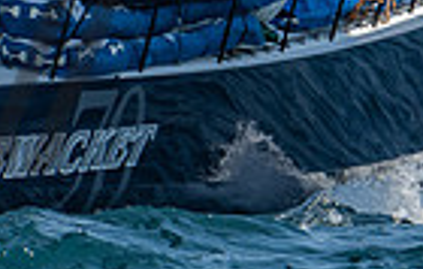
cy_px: -227
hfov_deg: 1.3
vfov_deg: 0.8
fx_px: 18928
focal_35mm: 1634
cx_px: -43
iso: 320
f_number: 5.6
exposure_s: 1/1600
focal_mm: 310
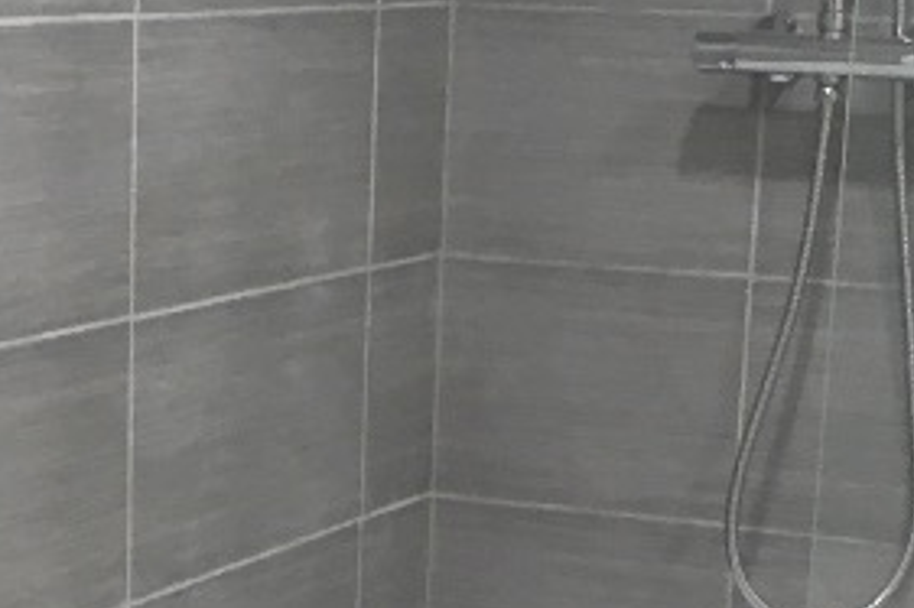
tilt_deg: -14.1
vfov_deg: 10.4
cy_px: 816
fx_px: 3273
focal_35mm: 129
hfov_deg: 15.8
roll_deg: -1.9
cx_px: 224
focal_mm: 4.15
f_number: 2.2
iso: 80
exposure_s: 1/33
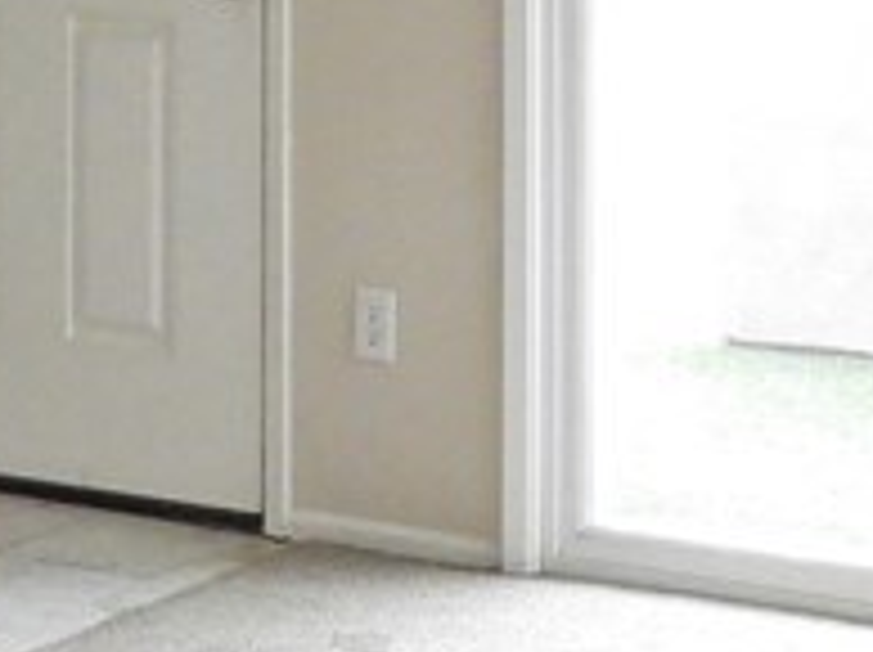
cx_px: 513
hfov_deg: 15.5
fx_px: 3199
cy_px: -265
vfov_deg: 11.3
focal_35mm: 127
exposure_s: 1/100
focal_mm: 4.3
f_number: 2.8
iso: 800
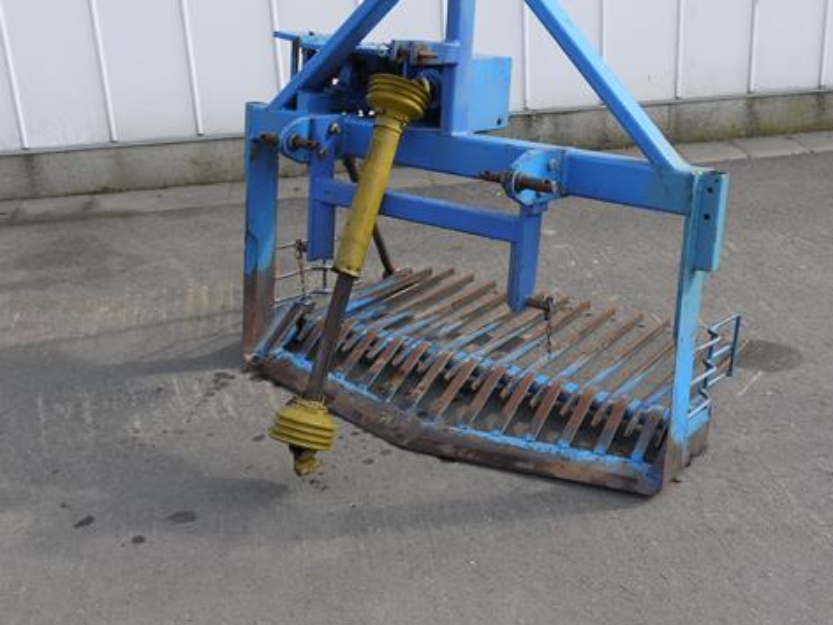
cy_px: 225
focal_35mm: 46
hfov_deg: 41.1
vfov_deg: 31.4
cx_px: 493
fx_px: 1107
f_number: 6.3
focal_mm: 17
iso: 100
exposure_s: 1/200
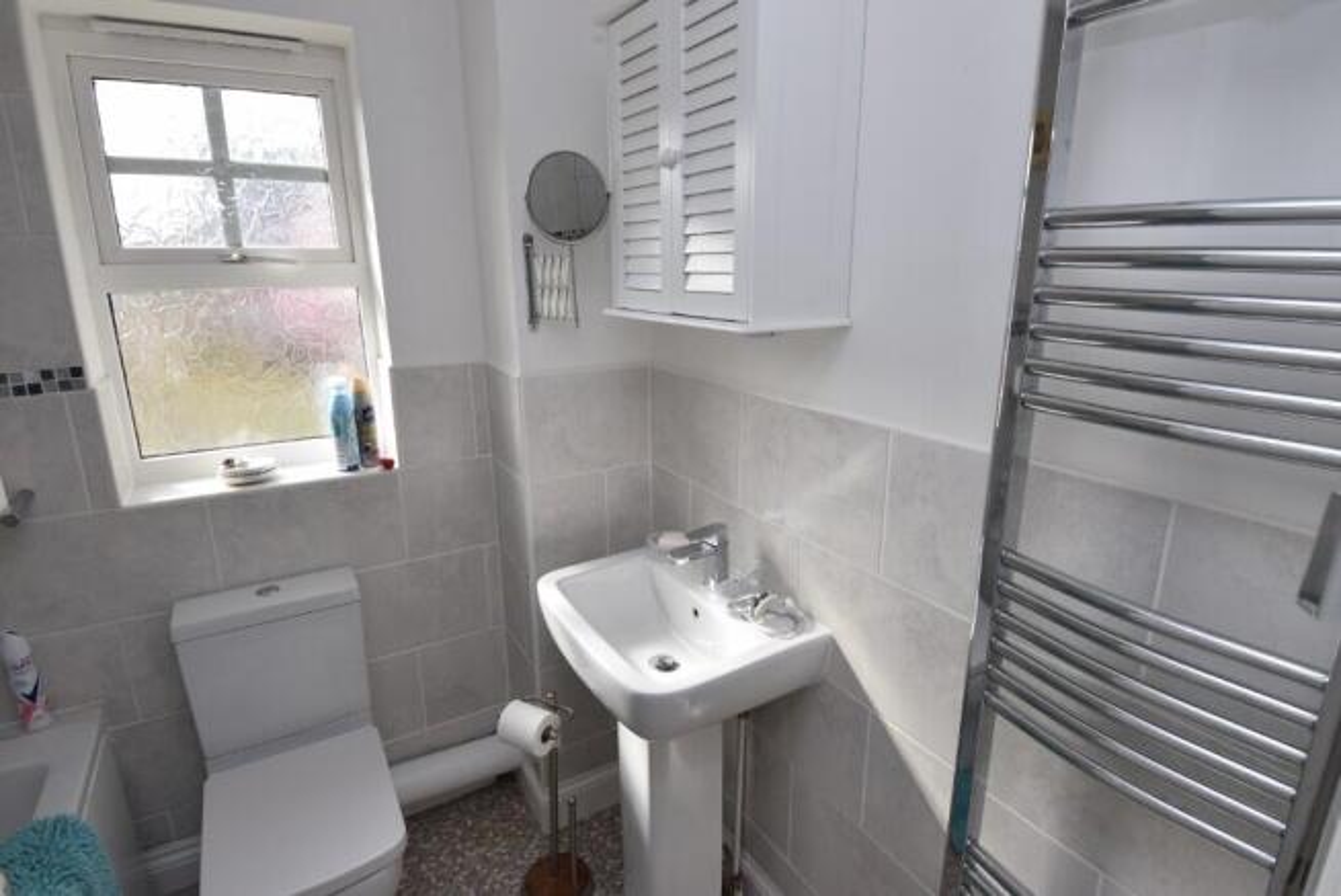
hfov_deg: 90.0
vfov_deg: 67.5
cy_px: 448
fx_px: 671
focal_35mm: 18
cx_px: 670
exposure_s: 1/250
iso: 320
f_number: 8
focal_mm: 12
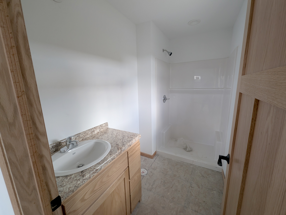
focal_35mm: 13
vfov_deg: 90.1
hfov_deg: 106.1
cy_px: 108
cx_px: 143
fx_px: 108
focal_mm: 1.95
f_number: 2.2
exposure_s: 1/39.5
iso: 48
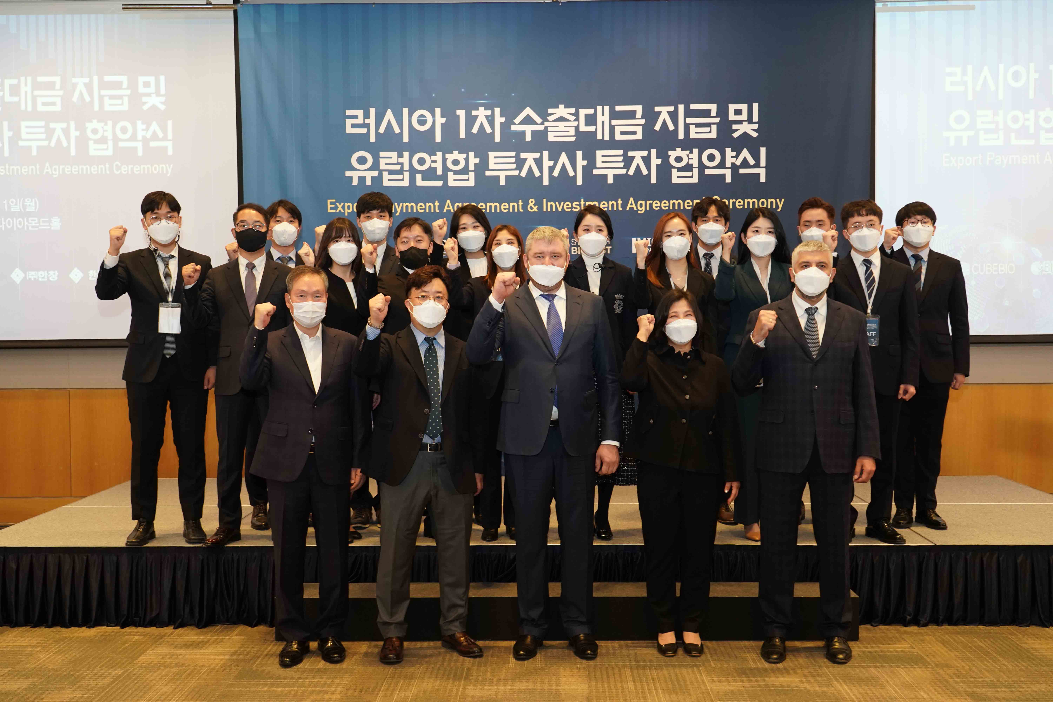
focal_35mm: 38
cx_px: 526
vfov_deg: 35.1
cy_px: 351
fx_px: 1111
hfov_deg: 50.7
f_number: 5
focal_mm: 38
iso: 2000
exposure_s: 1/80
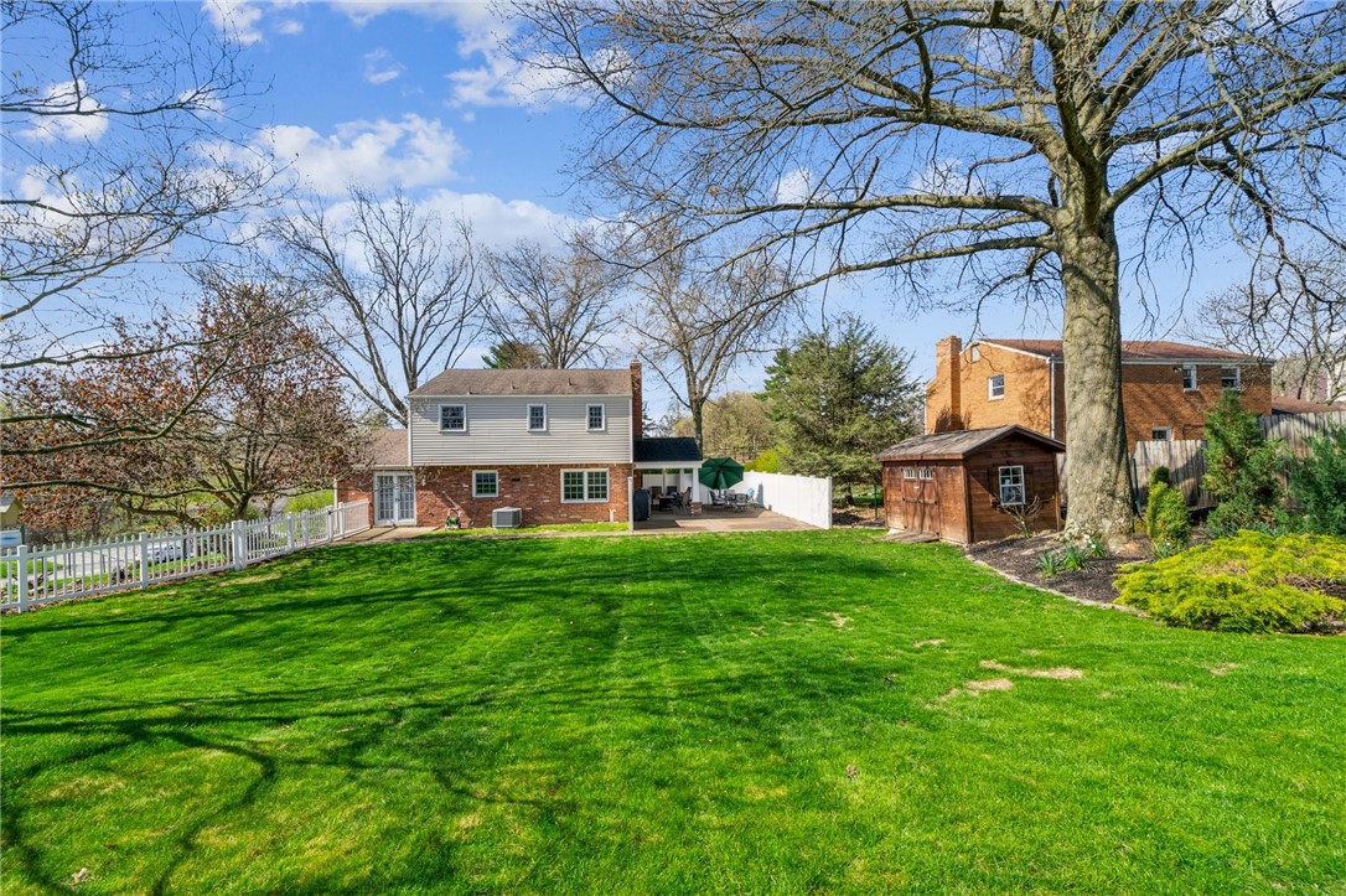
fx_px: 486
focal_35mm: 13
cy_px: 448
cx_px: 673
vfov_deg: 85.4
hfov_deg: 108.4
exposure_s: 1/20
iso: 50
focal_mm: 13
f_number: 11
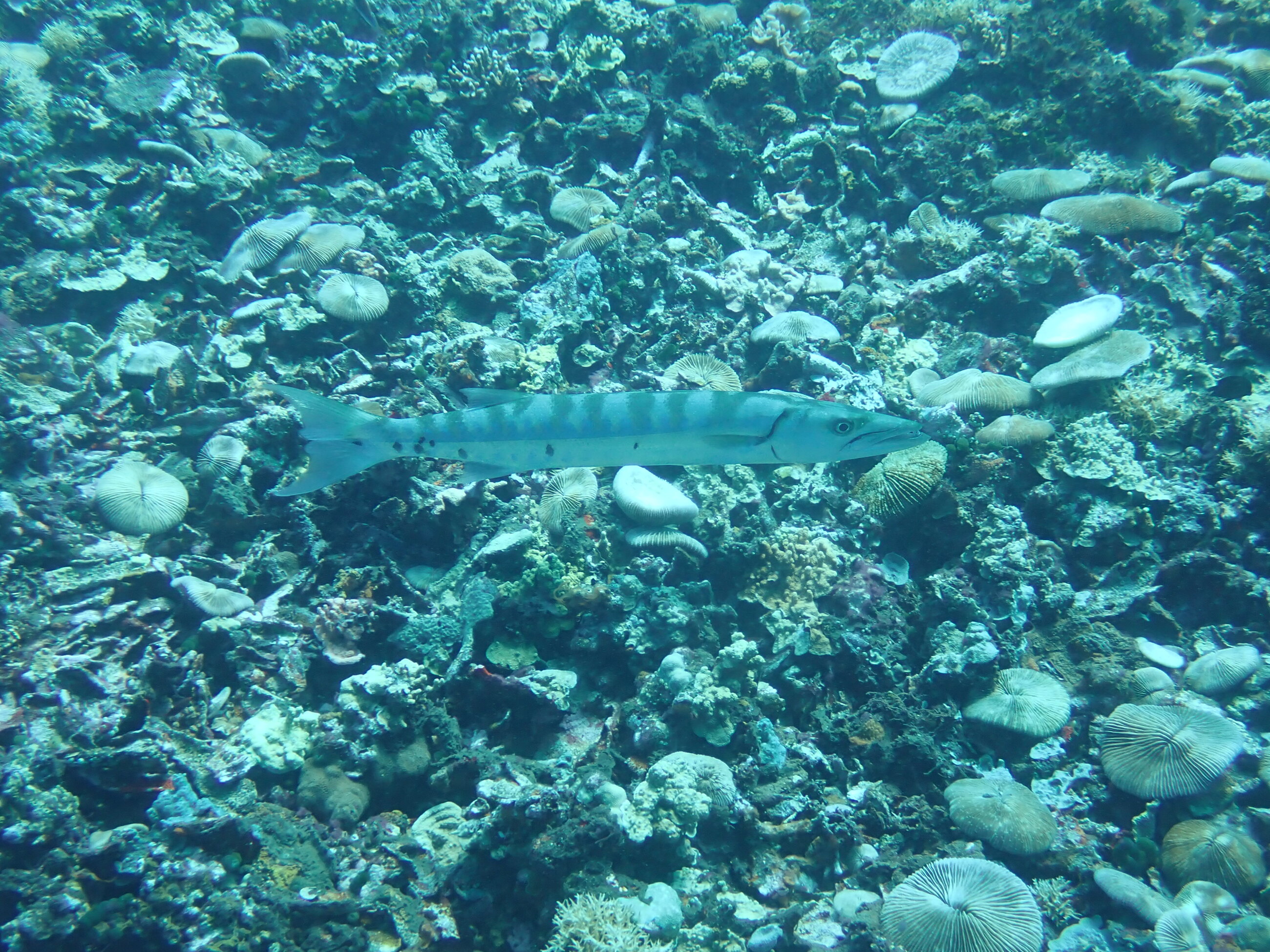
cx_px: 635
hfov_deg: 38.2
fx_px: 1834
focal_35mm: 50
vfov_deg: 29.1
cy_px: 476
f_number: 3.2
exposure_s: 1/125
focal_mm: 9.01
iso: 100
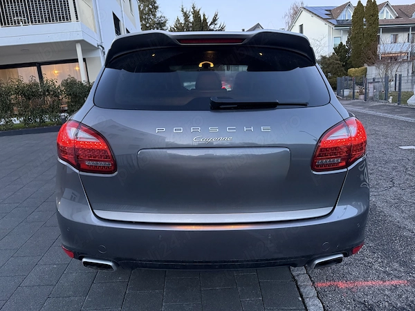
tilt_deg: -10.4
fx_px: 288
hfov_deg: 71.6
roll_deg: +4.6
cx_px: 208
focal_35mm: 24
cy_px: 156
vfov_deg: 56.8
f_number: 1.78
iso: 640
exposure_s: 1/56
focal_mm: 6.76
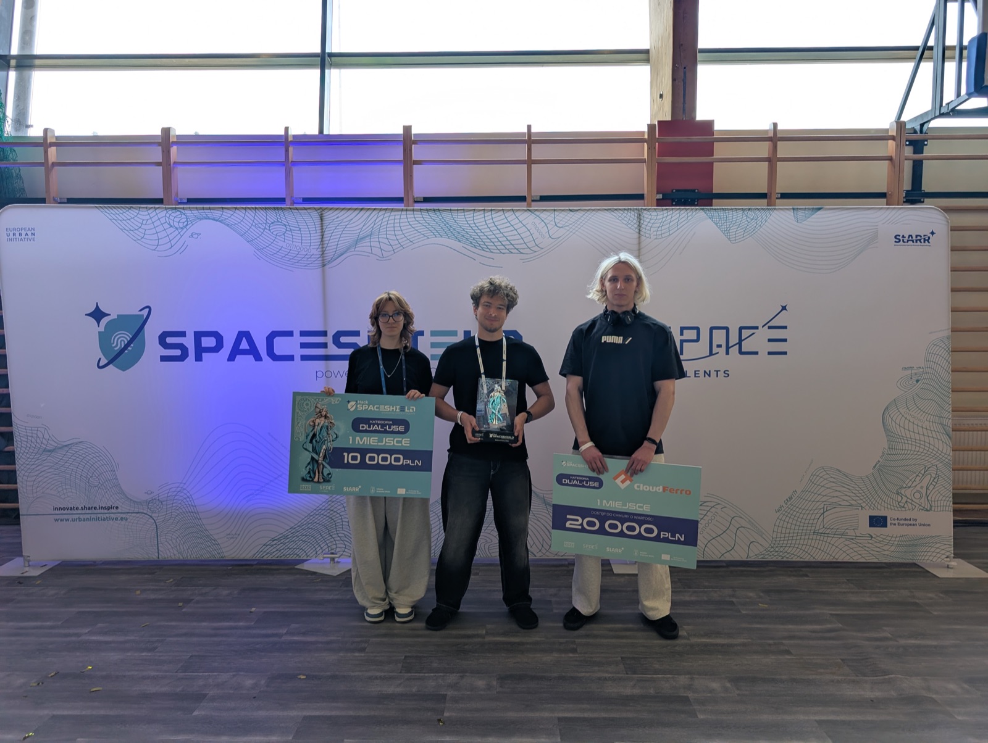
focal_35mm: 24
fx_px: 686
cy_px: 372
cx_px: 494
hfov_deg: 71.5
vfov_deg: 56.9
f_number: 1.68
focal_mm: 6.9
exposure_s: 1/57.3
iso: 14
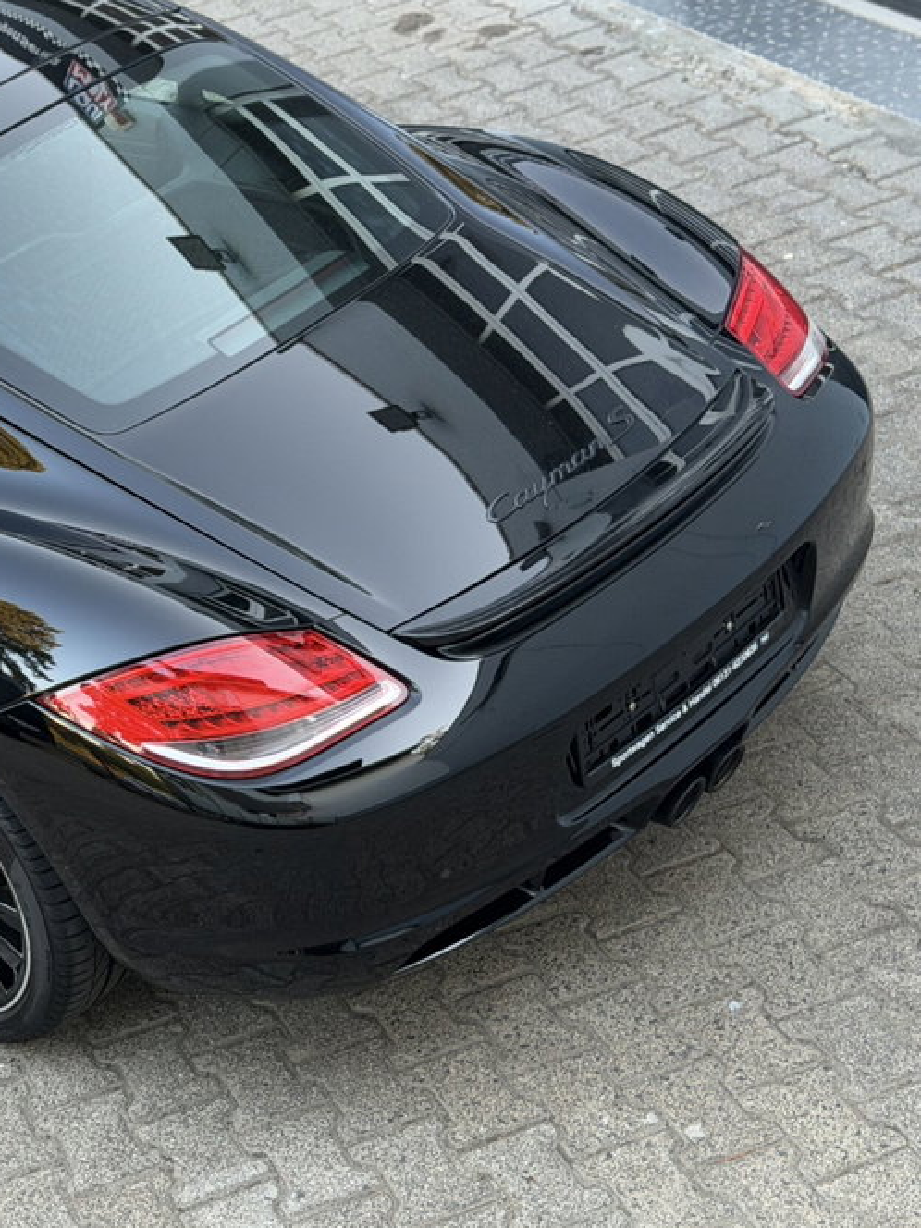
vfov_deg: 26.3
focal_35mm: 74
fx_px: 2625
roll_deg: +10.6
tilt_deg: -29.6
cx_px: -24
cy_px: 560
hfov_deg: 19.3
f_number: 1.78
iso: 100
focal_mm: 6.76
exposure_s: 1/82
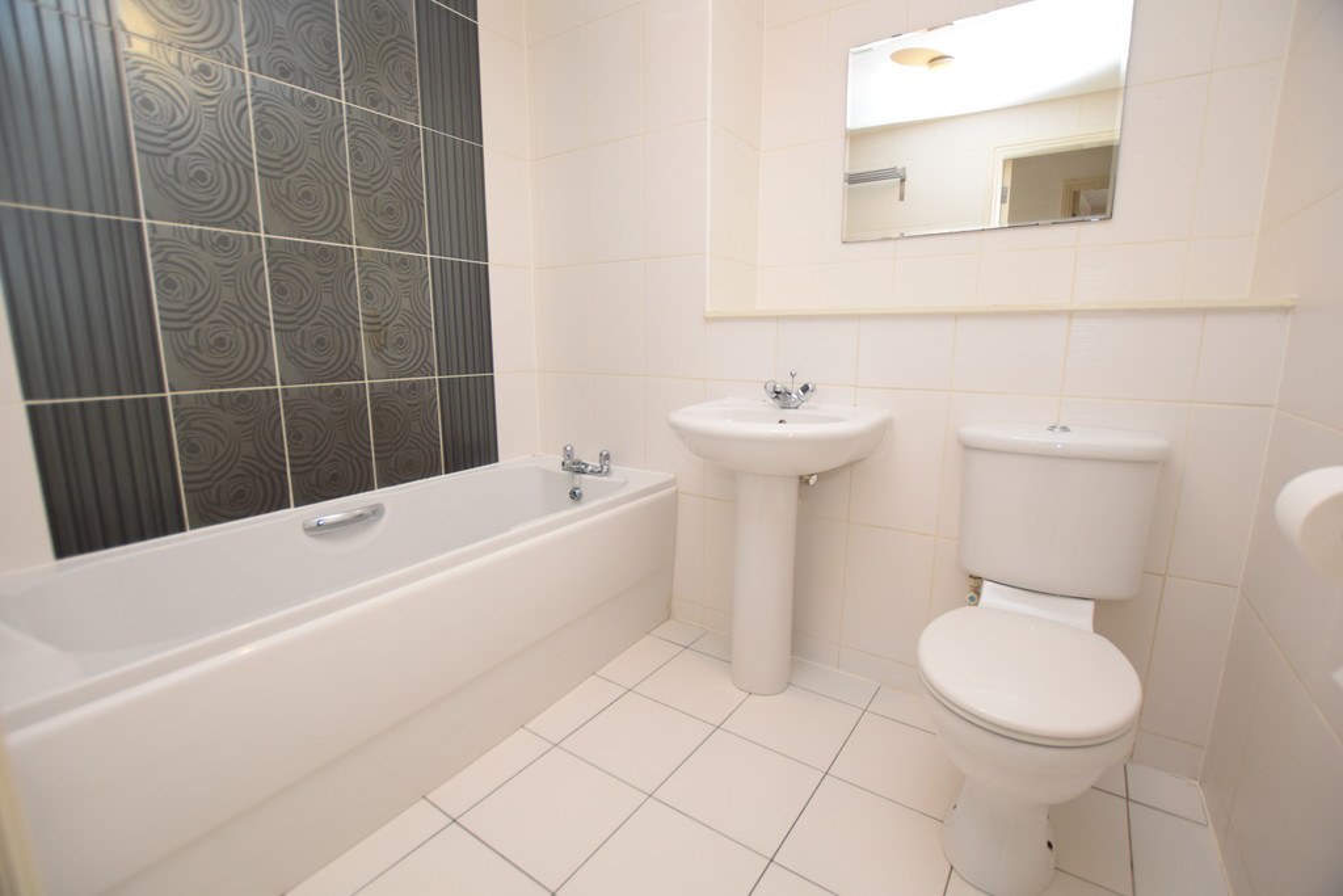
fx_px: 560
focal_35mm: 15
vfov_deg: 77.3
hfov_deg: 100.4
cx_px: 672
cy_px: 448
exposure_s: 1/60
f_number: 3.5
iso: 800
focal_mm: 10
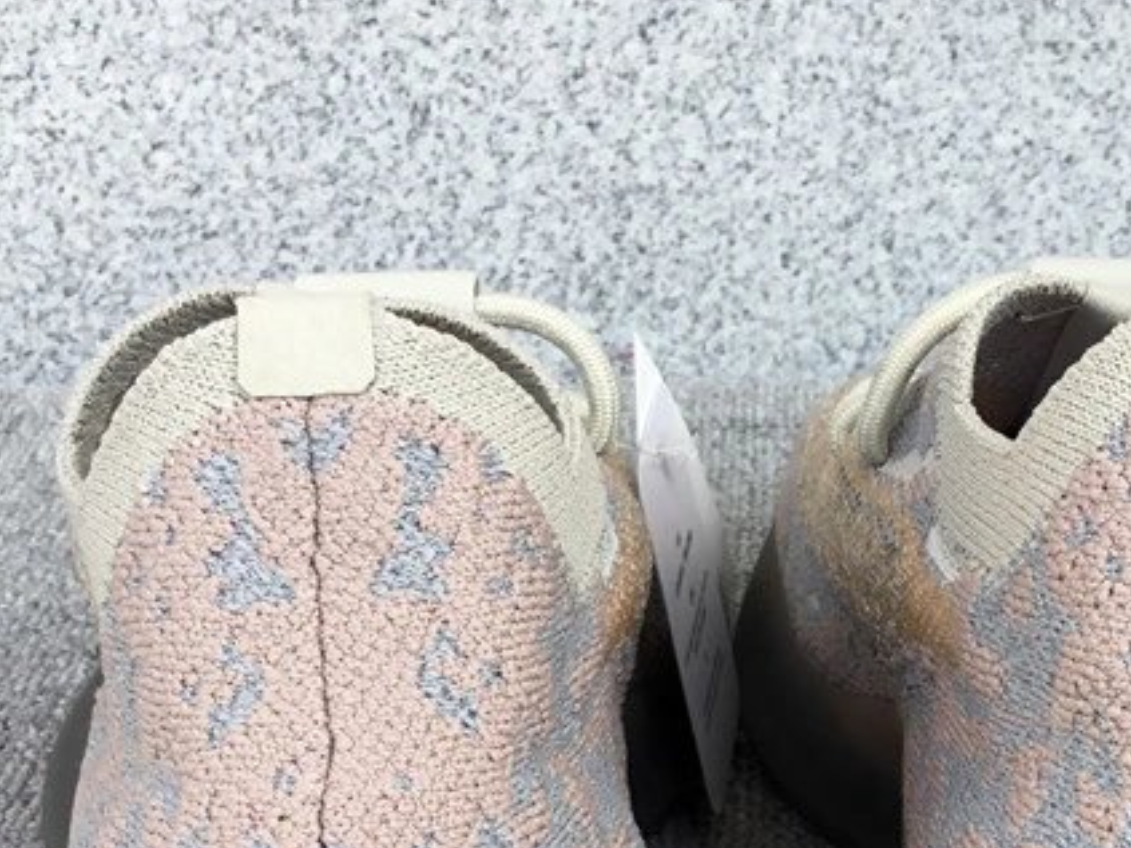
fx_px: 2156
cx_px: 856
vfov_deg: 21.9
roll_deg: -0.1
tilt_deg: -30.0
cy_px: 721
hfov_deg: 28.9
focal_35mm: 66
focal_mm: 3.3
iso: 25
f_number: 2.4
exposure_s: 1/221
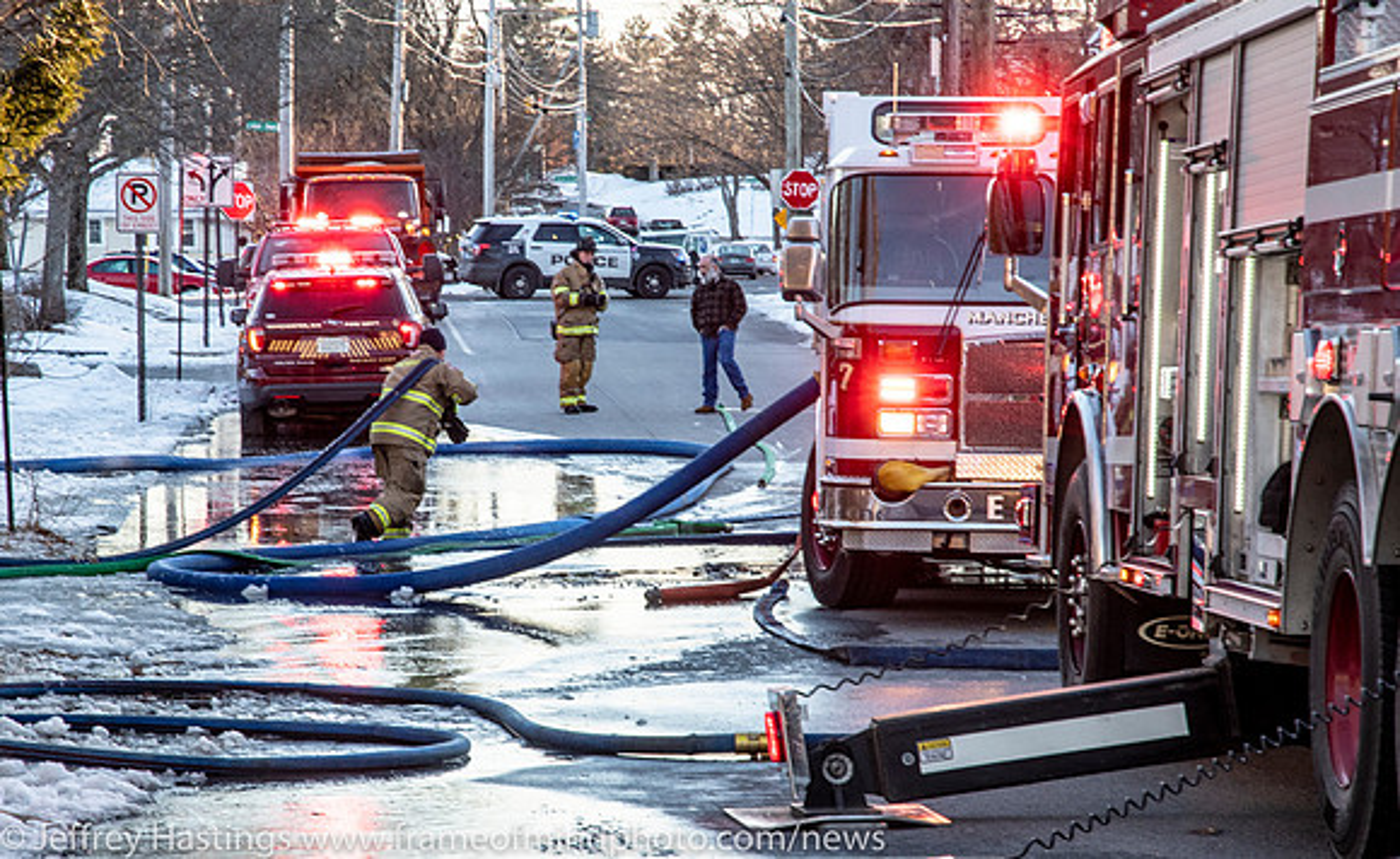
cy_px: 511
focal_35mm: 143
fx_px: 5412
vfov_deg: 9.1
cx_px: 601
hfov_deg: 14.7
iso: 500
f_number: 8
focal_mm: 80
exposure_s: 1/250
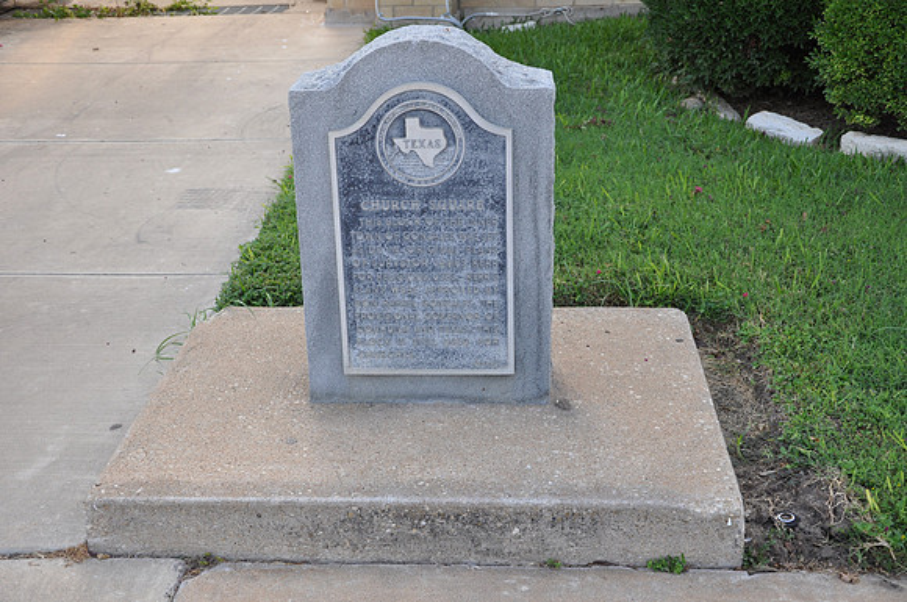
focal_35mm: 48
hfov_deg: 41.2
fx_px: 1208
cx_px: 454
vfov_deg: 28.0
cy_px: 301
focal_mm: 32
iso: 280
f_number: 5.6
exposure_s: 1/125
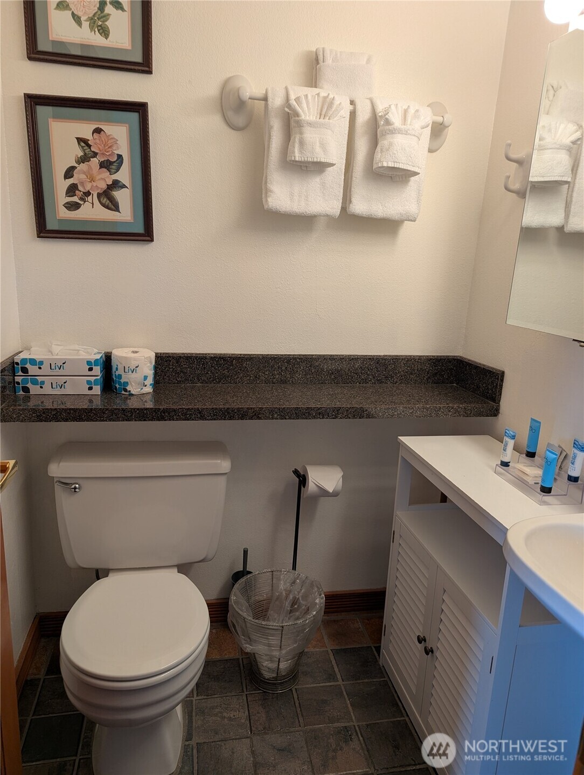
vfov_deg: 71.5
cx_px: 292
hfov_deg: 57.0
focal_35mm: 24
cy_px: 388
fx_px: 538
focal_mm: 6.81
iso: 45
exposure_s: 1/30
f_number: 1.85
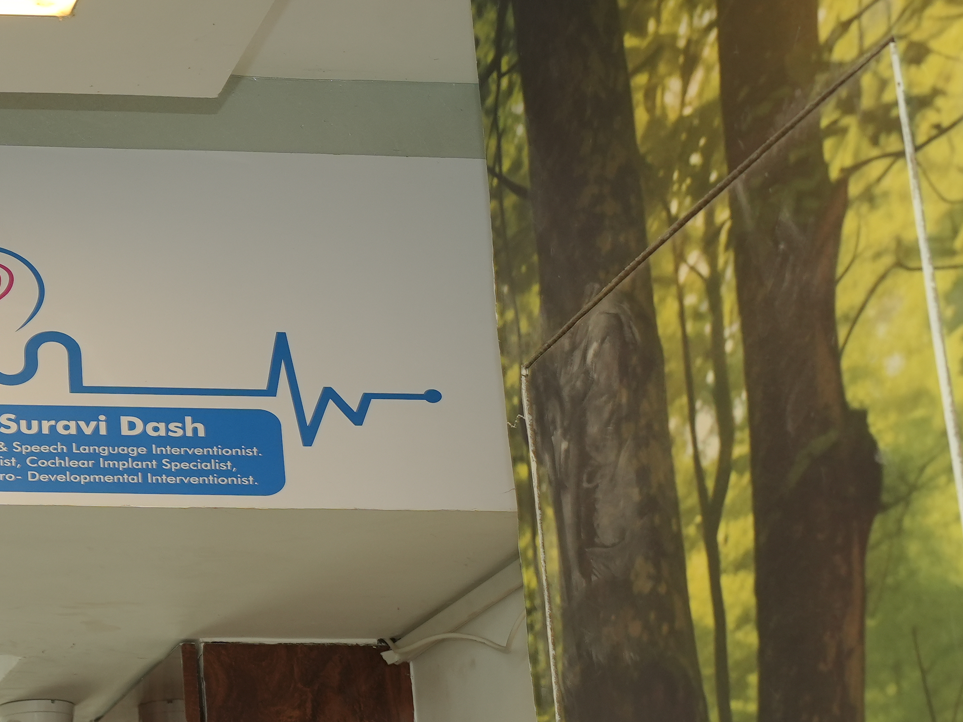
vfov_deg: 14.5
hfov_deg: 18.0
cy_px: 249
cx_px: -296
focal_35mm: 102
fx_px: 2838
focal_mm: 35
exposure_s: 1/100
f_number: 5
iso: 500
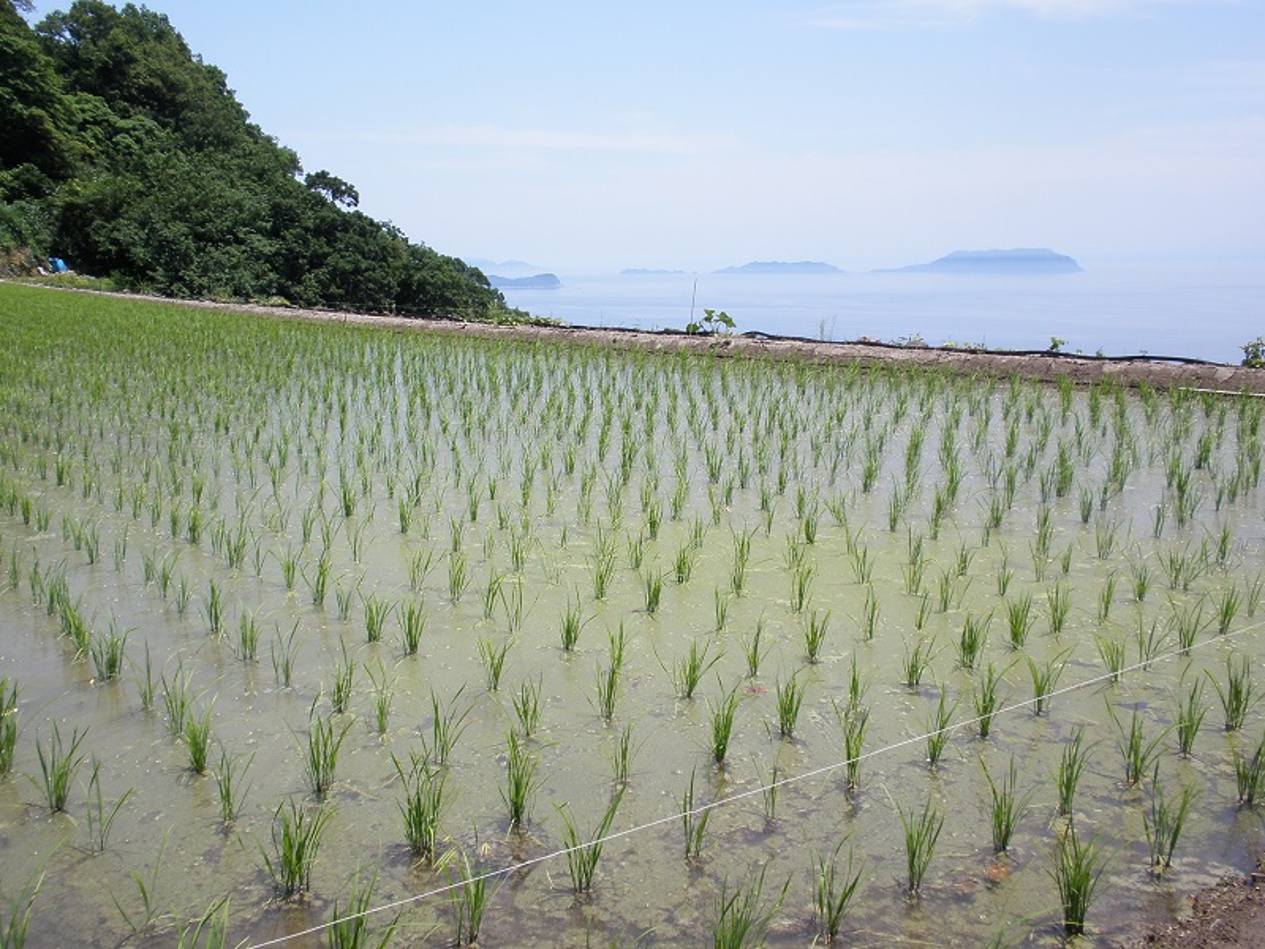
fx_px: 1352
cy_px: 474
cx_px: 632
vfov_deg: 38.7
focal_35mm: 37
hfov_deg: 50.1
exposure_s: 1/100
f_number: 10
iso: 64
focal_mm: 6.6
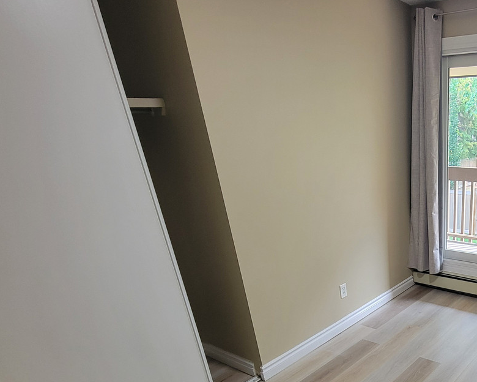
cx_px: 432
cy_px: 310
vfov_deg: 52.8
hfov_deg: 58.0
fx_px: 353
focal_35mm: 25
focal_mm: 2.2
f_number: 2.2
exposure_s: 1/60
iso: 160
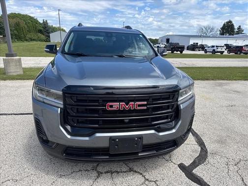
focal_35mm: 24
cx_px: 124
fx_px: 172
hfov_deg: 71.6
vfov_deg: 56.8
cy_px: 93
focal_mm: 6.76
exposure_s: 1/4310
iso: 80
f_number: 1.78
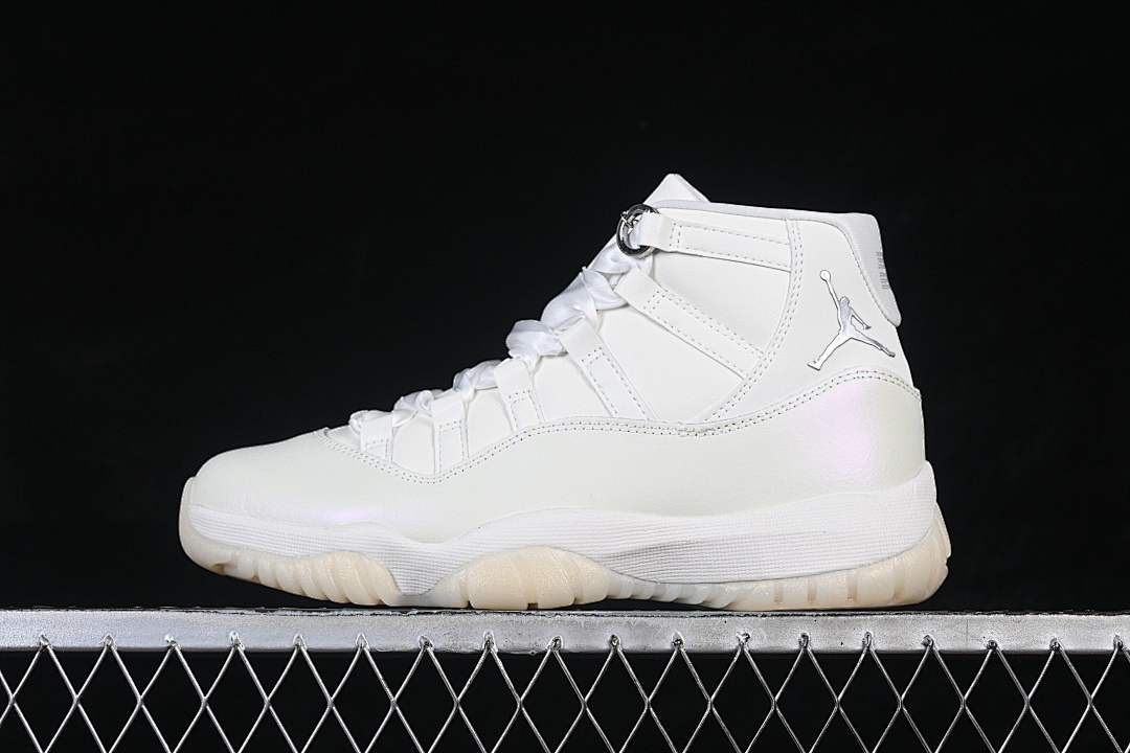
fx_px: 2354
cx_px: 565
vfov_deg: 18.2
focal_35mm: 75
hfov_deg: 27.0
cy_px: 376
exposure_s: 1/80
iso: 160
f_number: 8
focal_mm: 50
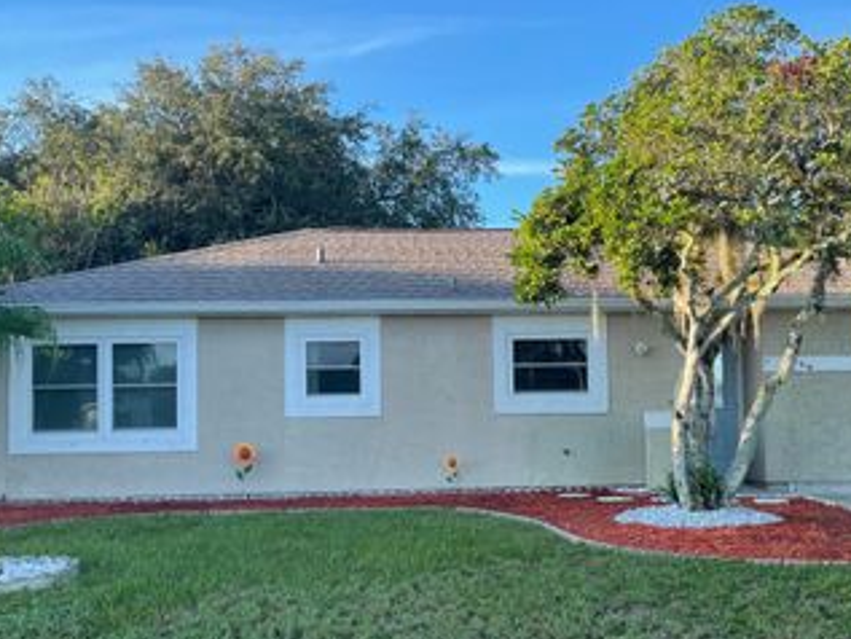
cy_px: 388
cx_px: 526
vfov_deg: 35.0
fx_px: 1008
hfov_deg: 45.4
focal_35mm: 41
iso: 32
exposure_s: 1/629
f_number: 1.6
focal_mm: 4.2
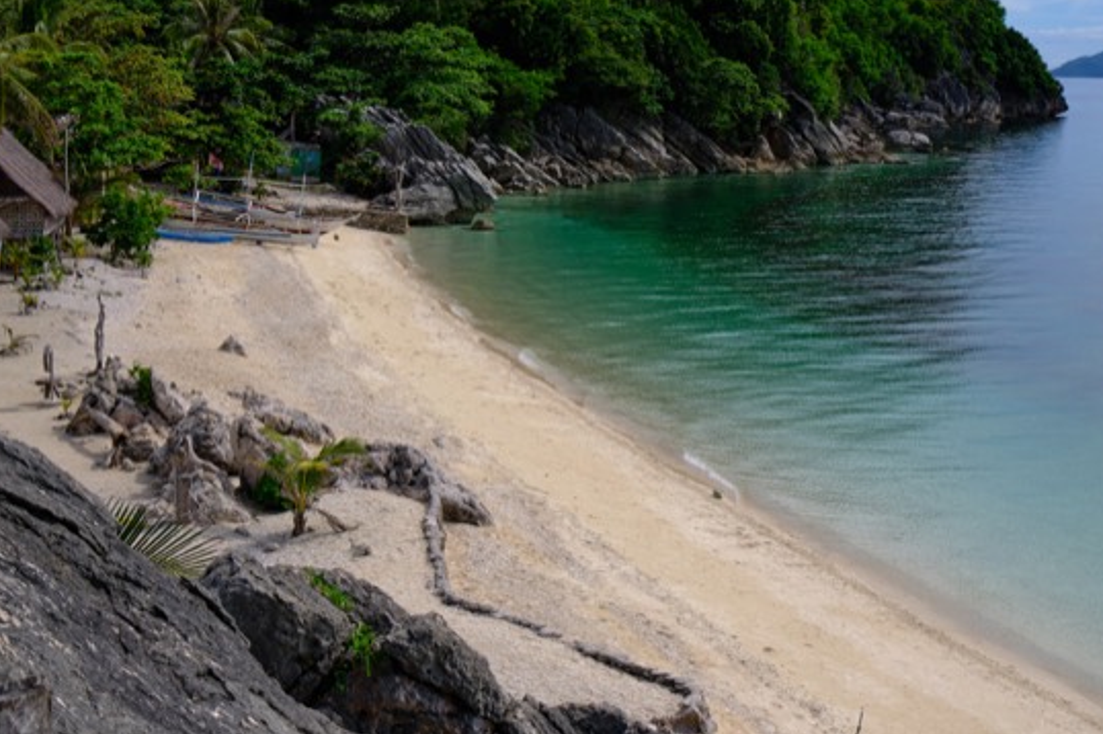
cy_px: 359
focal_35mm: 50
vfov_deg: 27.0
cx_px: 543
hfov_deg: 39.6
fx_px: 1531
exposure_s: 1/250
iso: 64
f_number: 8
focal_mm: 28
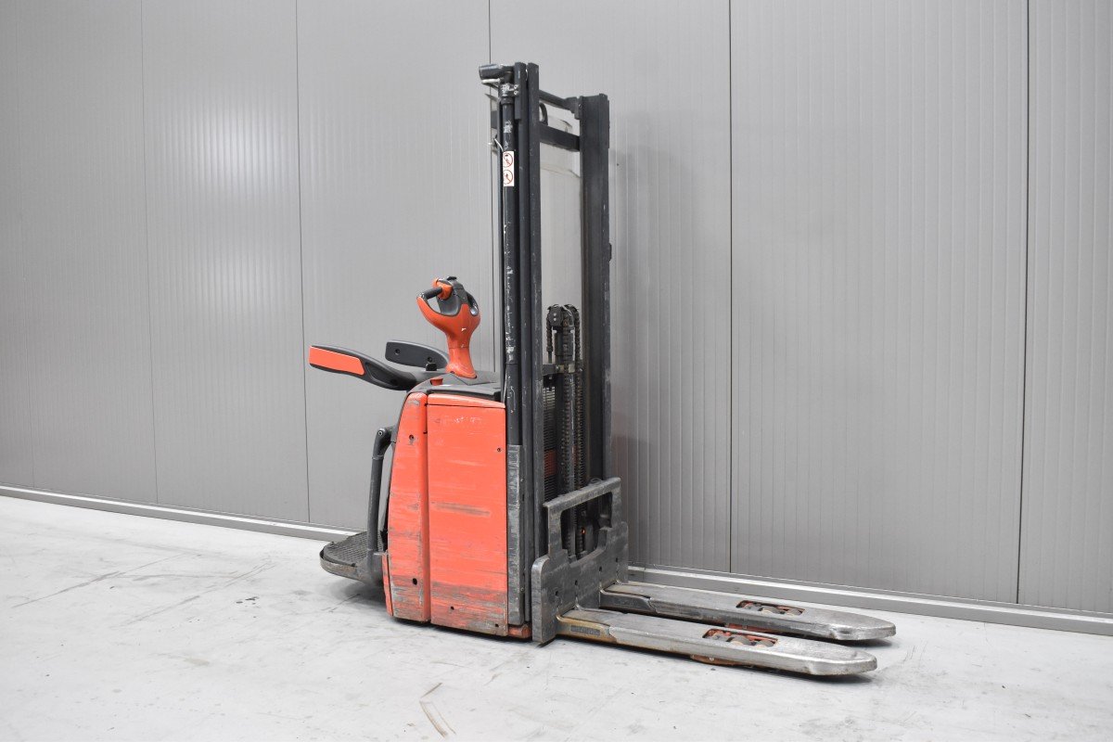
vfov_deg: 41.7
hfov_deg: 59.5
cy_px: 371
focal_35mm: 32
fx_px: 974
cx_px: 556
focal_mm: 21
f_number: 5
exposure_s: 1/30
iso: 1600
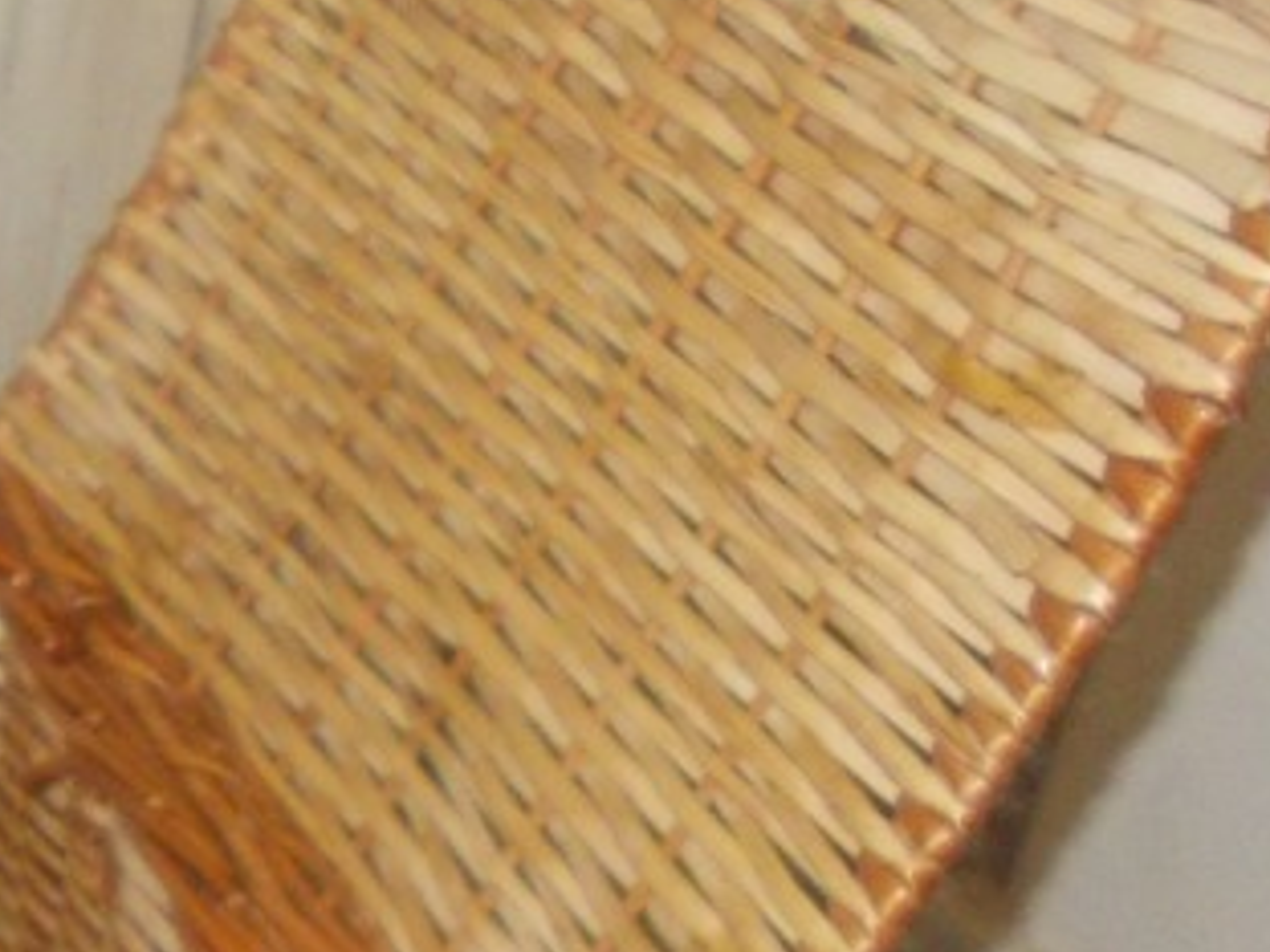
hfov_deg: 18.5
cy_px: 1042
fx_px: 3375
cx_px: -716
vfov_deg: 15.6
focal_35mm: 92
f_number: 2.7
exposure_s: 1/25
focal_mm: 4
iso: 200
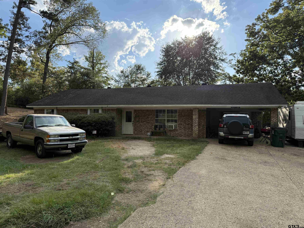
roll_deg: -0.7
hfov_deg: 71.6
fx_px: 211
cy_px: 114
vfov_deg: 56.8
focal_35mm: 24
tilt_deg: +1.5
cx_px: 152
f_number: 1.78
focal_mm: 6.76
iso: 100
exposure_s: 1/2703
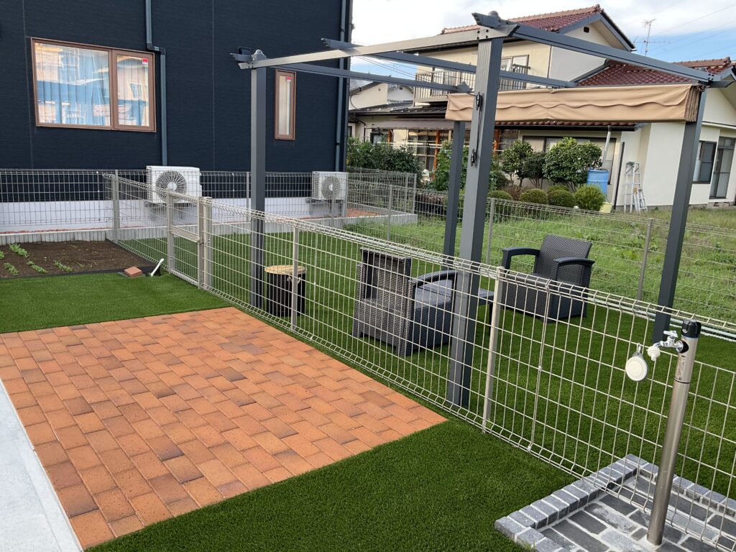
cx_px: 368
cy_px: 276
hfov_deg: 61.7
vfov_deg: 48.2
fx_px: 617
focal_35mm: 29
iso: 20
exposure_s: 1/173
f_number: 1.8
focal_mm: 3
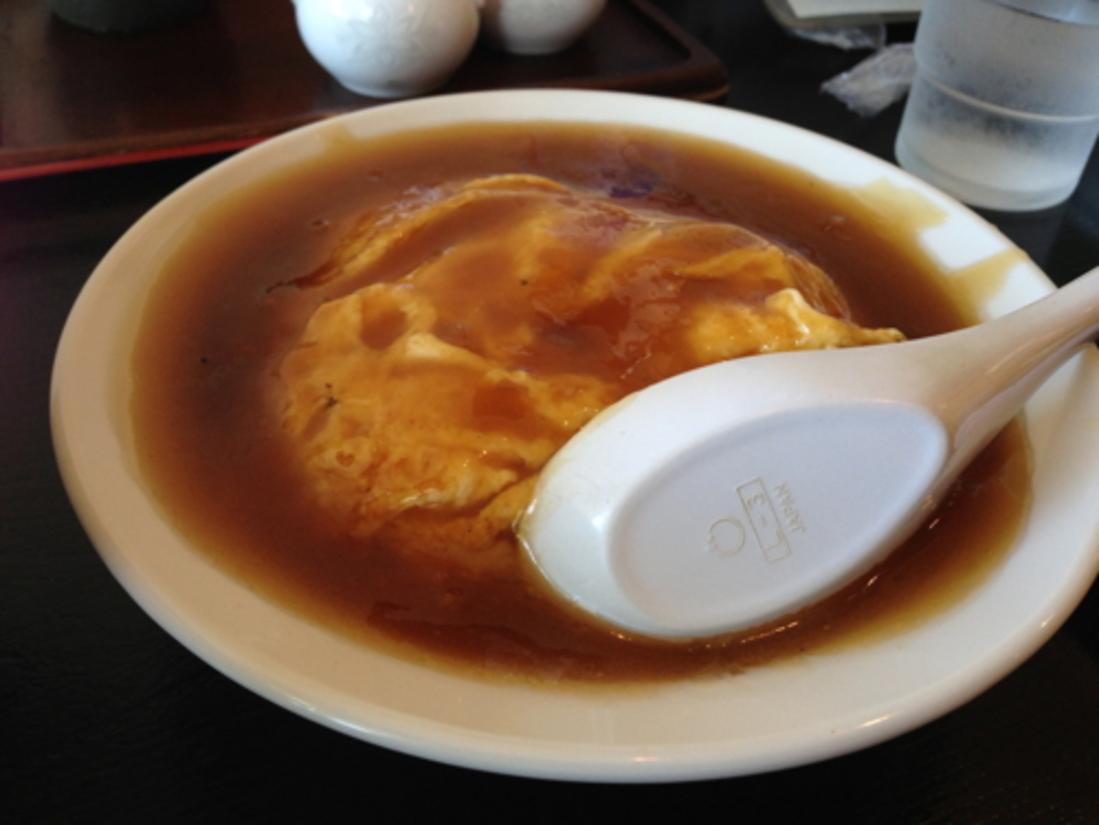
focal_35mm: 33
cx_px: 550
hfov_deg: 55.4
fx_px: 1048
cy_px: 412
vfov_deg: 42.9
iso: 50
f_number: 2.4
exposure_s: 1/30
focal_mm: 4.13
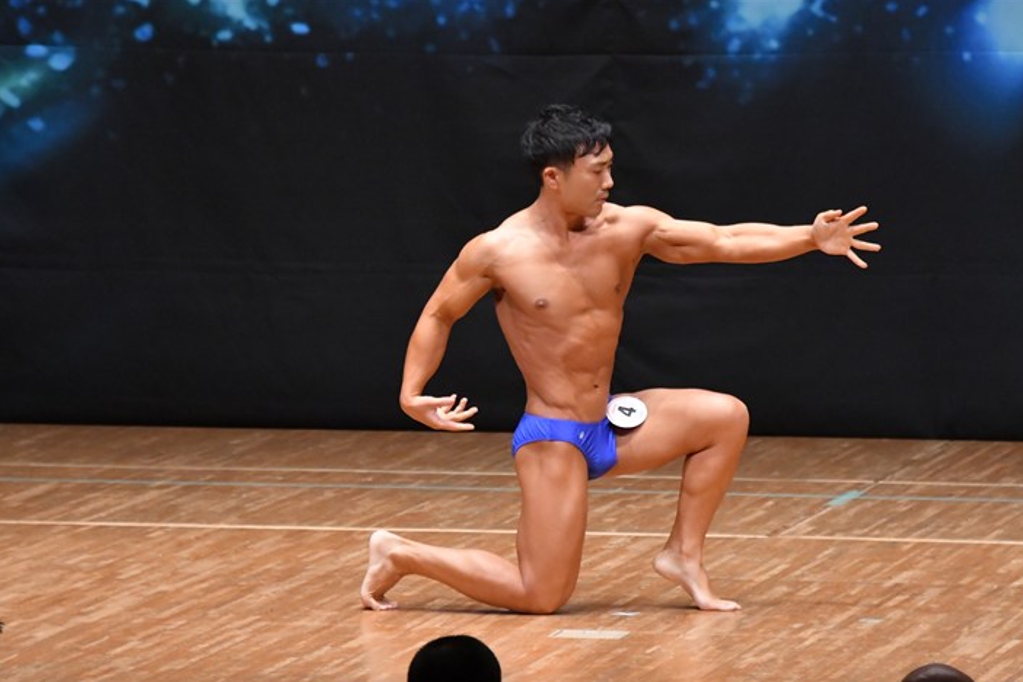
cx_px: 528
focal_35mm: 331
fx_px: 9405
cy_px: 375
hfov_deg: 6.2
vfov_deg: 4.2
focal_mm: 200
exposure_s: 1/400
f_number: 5.6
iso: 6400
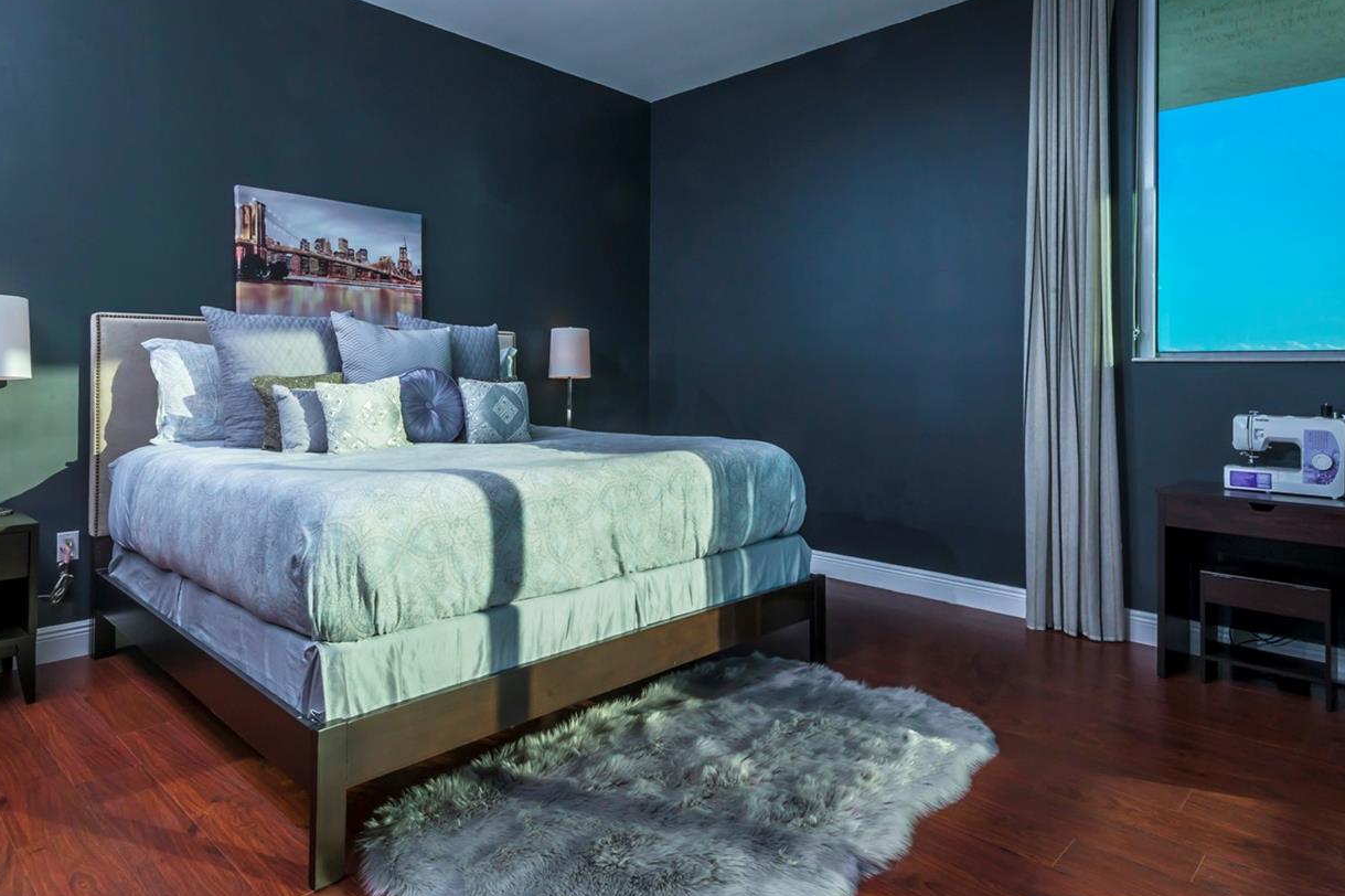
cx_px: 665
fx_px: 784
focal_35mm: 21
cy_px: 401
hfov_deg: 81.2
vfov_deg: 59.3
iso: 400
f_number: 18
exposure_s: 1/50
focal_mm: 16
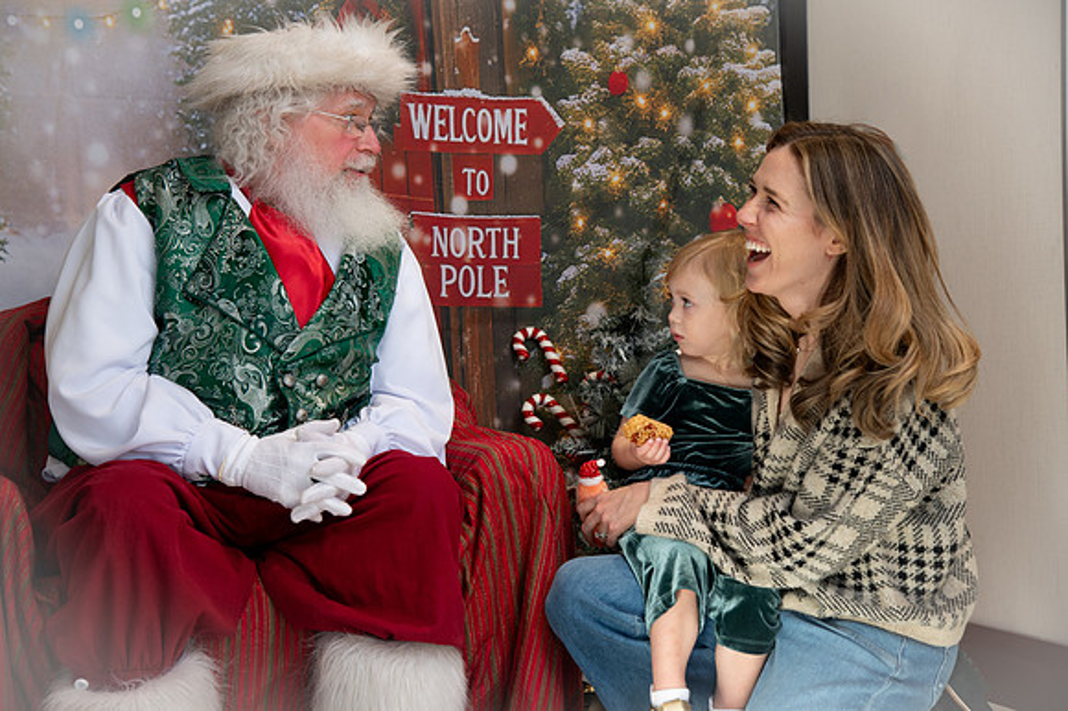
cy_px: 356
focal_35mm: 70
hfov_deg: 28.9
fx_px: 2075
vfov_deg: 19.4
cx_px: 534
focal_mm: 70
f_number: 5
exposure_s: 1/200
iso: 1000
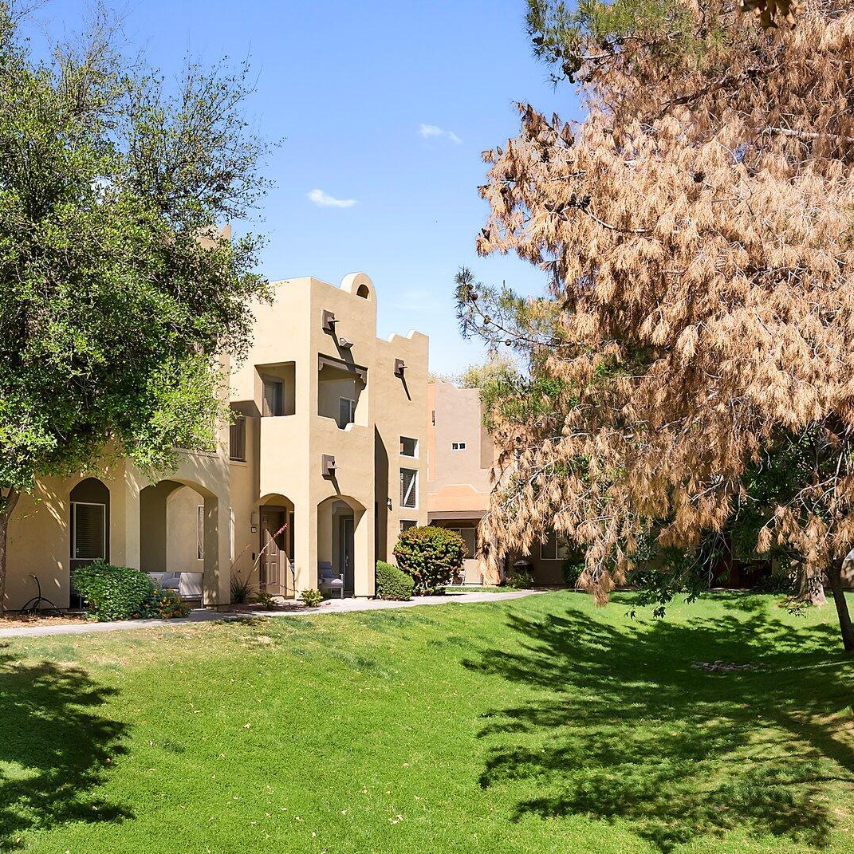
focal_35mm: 39
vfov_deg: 42.4
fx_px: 1089
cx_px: 368
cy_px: 544
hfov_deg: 42.7
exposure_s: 1/1250
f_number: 8
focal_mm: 24
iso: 800
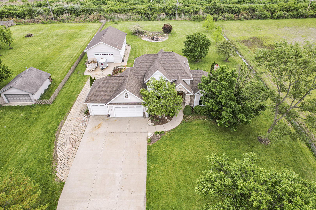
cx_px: 158
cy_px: 105
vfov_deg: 57.2
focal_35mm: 22
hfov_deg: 78.6
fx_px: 193
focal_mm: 8.38
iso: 110
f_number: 2.8
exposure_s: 1/640
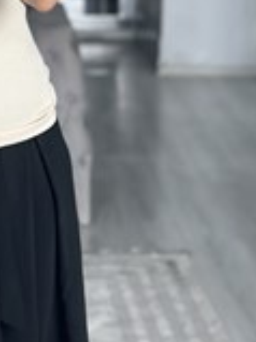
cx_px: -86
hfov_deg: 9.5
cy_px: -133
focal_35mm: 153
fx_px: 1511
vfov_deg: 12.4
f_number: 1.78
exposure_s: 1/60
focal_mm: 6.86
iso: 250
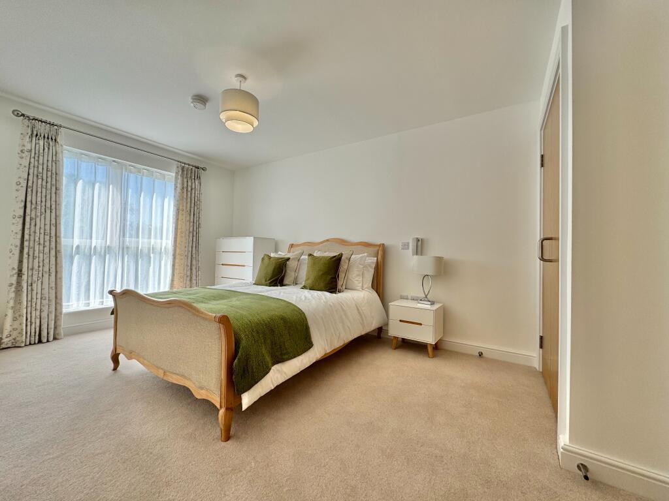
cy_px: 250
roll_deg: -0.6
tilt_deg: +0.6
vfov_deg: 85.7
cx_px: 334
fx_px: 271
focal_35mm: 14
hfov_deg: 102.1
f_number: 2.2
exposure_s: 1/201
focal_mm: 2.22
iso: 40
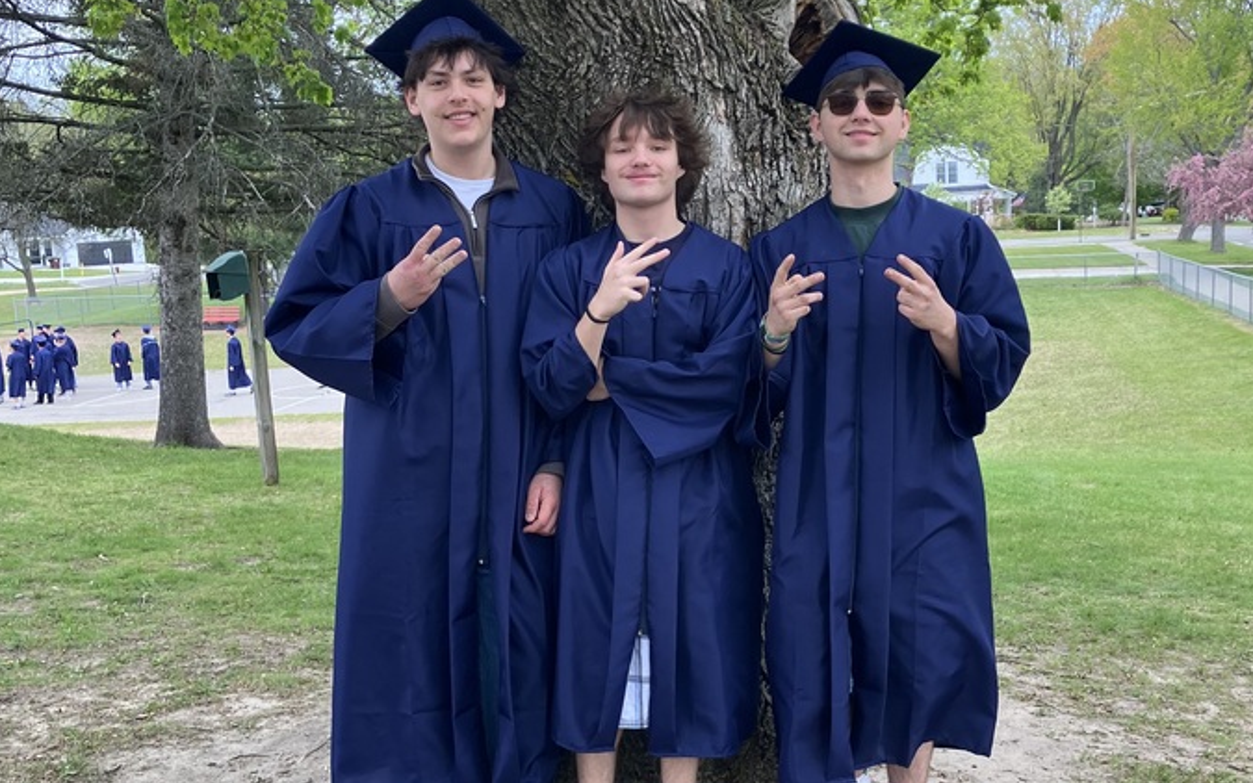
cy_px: 488
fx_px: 1537
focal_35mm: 45
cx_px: 642
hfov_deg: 44.4
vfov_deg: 28.5
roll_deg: +1.9
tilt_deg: -11.1
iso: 32
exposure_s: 1/121
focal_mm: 3.99
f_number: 1.8
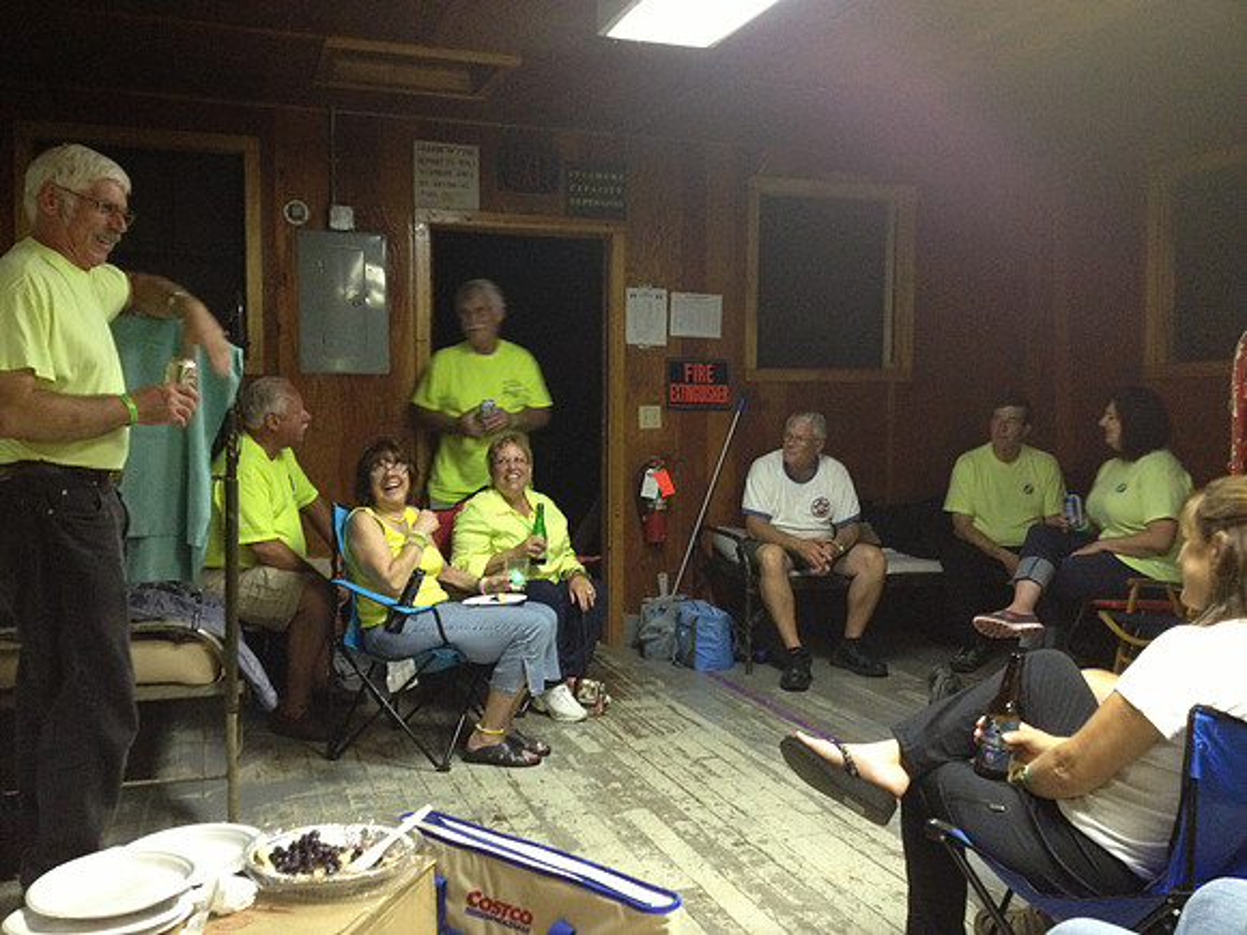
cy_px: 468
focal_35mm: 35
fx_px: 1261
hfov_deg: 52.6
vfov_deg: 40.7
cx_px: 624
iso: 320
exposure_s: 1/20
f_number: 2.4
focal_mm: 4.28
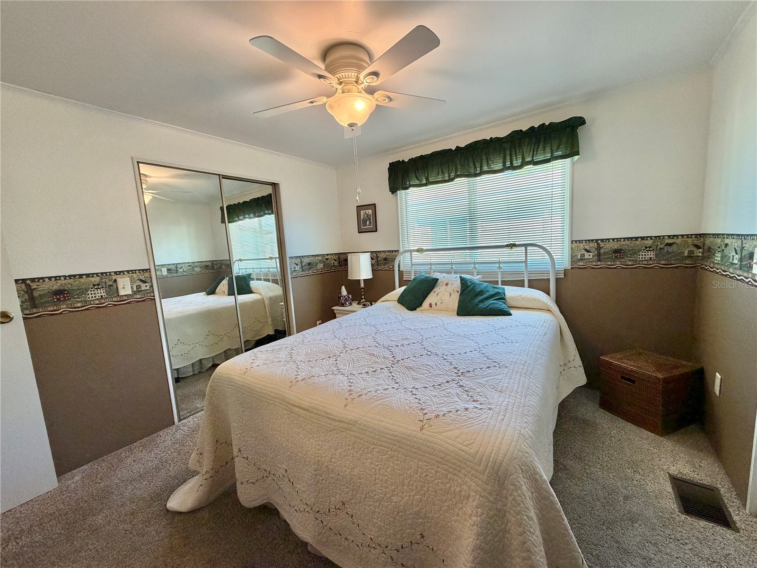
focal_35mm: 14
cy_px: 284
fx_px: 306
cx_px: 378
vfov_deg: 85.7
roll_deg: +3.8
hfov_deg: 102.1
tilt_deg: -7.5
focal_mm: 2.22
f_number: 2.2
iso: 250
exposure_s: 1/120
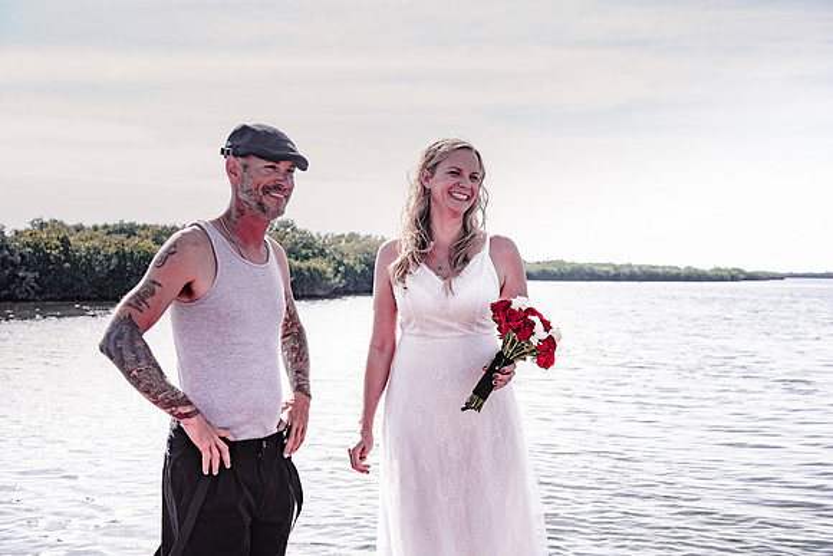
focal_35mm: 40
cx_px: 416
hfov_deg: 48.4
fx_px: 926
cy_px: 278
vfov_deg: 33.4
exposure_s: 1/320
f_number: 7.1
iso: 100
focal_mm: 40
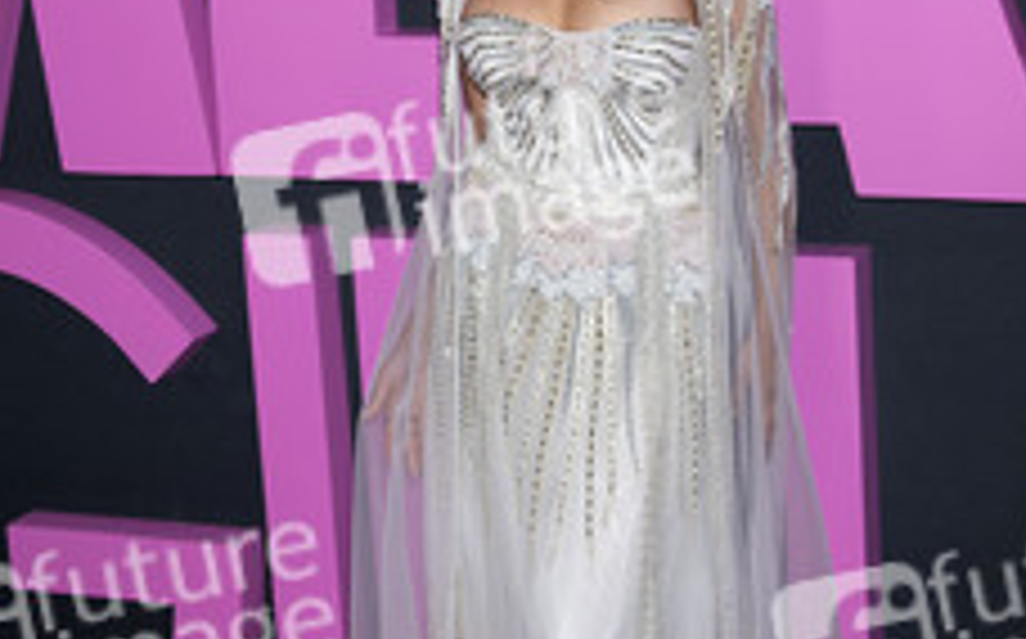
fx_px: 1900
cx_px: 594
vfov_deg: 19.1
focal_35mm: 68
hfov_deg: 30.2
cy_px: 405
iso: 400
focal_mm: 38
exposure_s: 1/200
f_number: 6.3
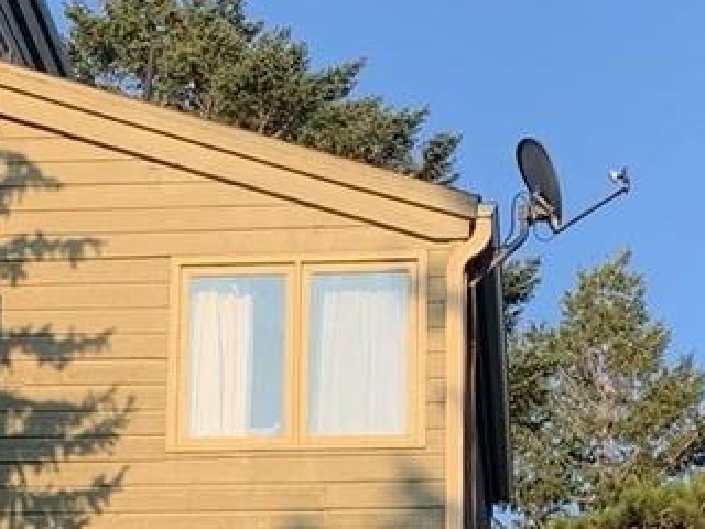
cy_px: 622
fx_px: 2648
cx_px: 289
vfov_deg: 11.2
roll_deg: -0.6
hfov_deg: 15.2
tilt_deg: +14.3
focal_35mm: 130
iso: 25
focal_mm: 4.25
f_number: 1.8
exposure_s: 1/627
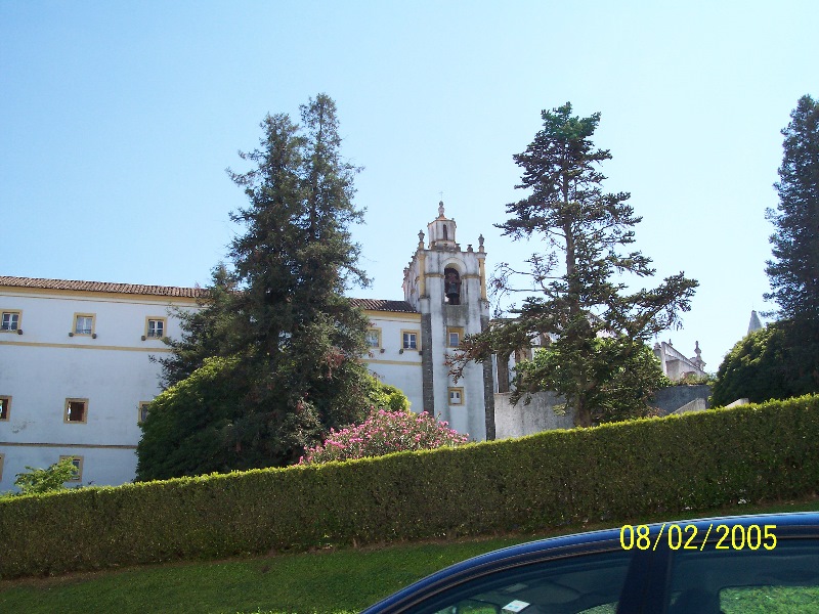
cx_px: 410
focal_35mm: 38
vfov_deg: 37.7
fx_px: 899
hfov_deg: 49.0
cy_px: 307
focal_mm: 8
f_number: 4.8
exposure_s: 1/350
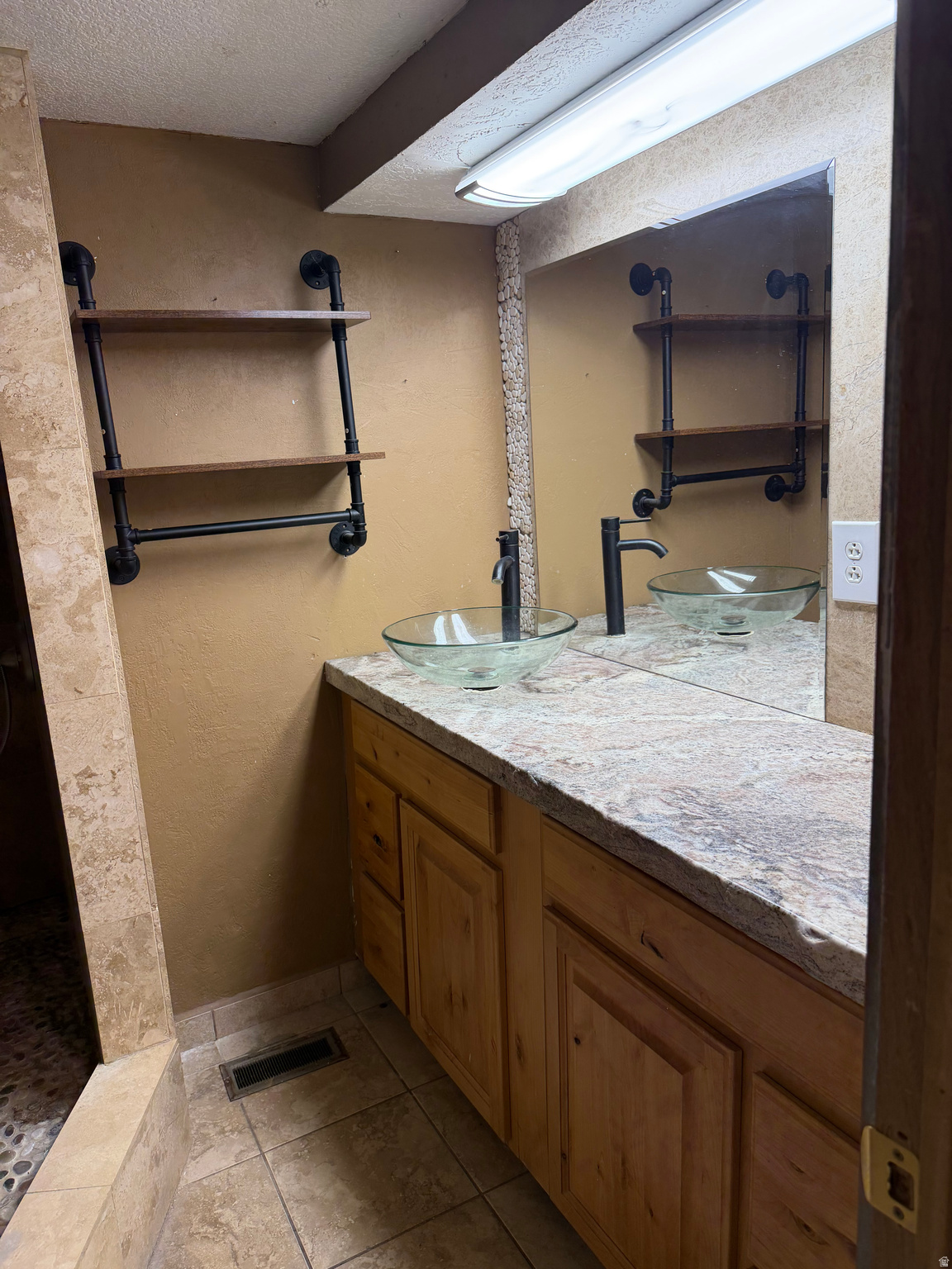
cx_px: 476
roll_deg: +3.2
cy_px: 634
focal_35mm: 24
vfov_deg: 71.6
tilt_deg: -11.8
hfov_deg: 56.8
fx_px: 880
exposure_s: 1/120
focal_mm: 6.76
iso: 125
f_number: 1.78
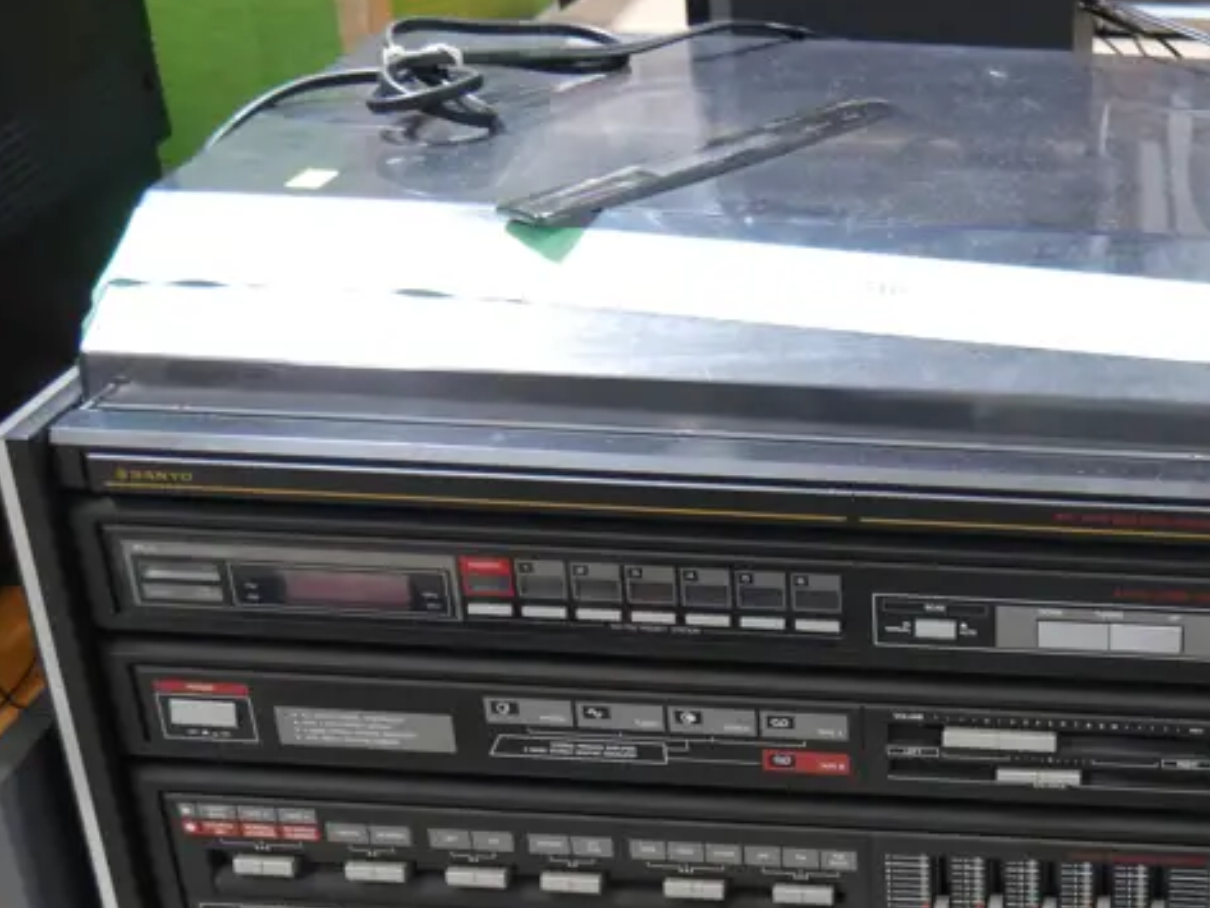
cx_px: 1174
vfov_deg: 21.6
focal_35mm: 65
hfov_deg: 28.2
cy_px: 955
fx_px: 2273
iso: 1250
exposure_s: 1/60
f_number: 3.6
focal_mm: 15
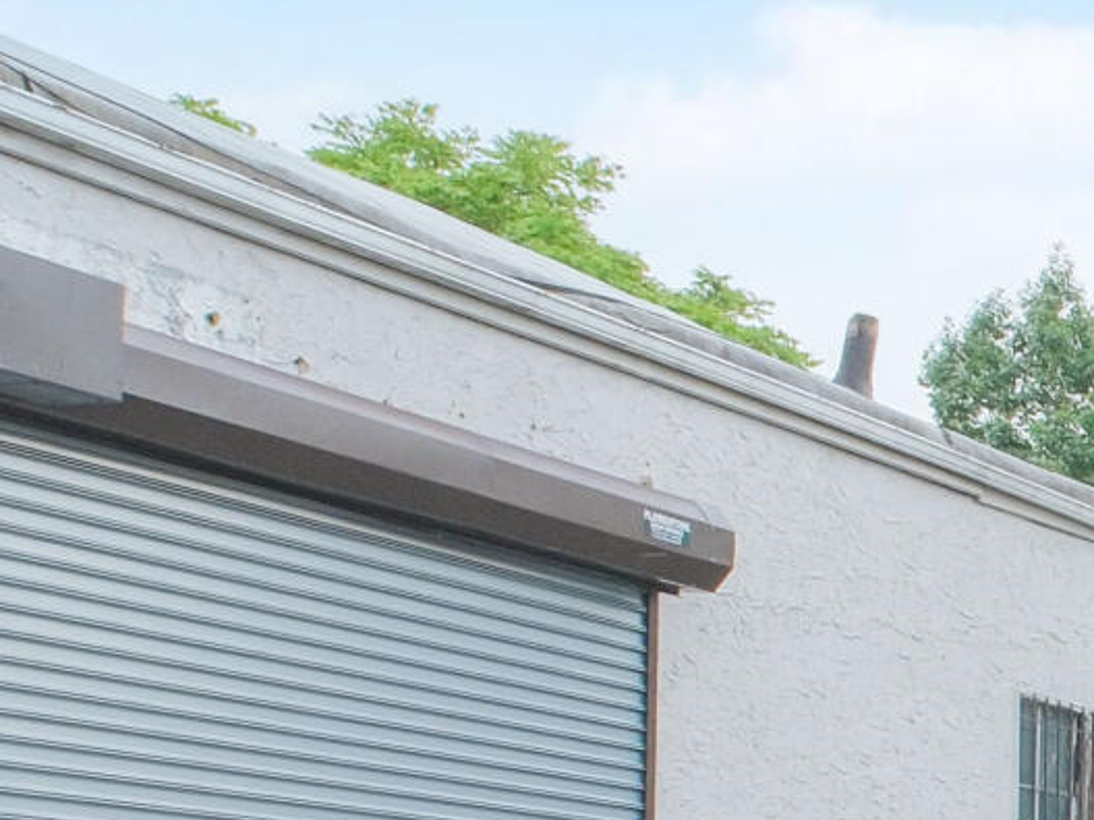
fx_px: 2592
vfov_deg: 16.8
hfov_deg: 17.9
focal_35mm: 82
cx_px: 2080
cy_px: 1112
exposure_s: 1/60
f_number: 10
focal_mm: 10
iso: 400
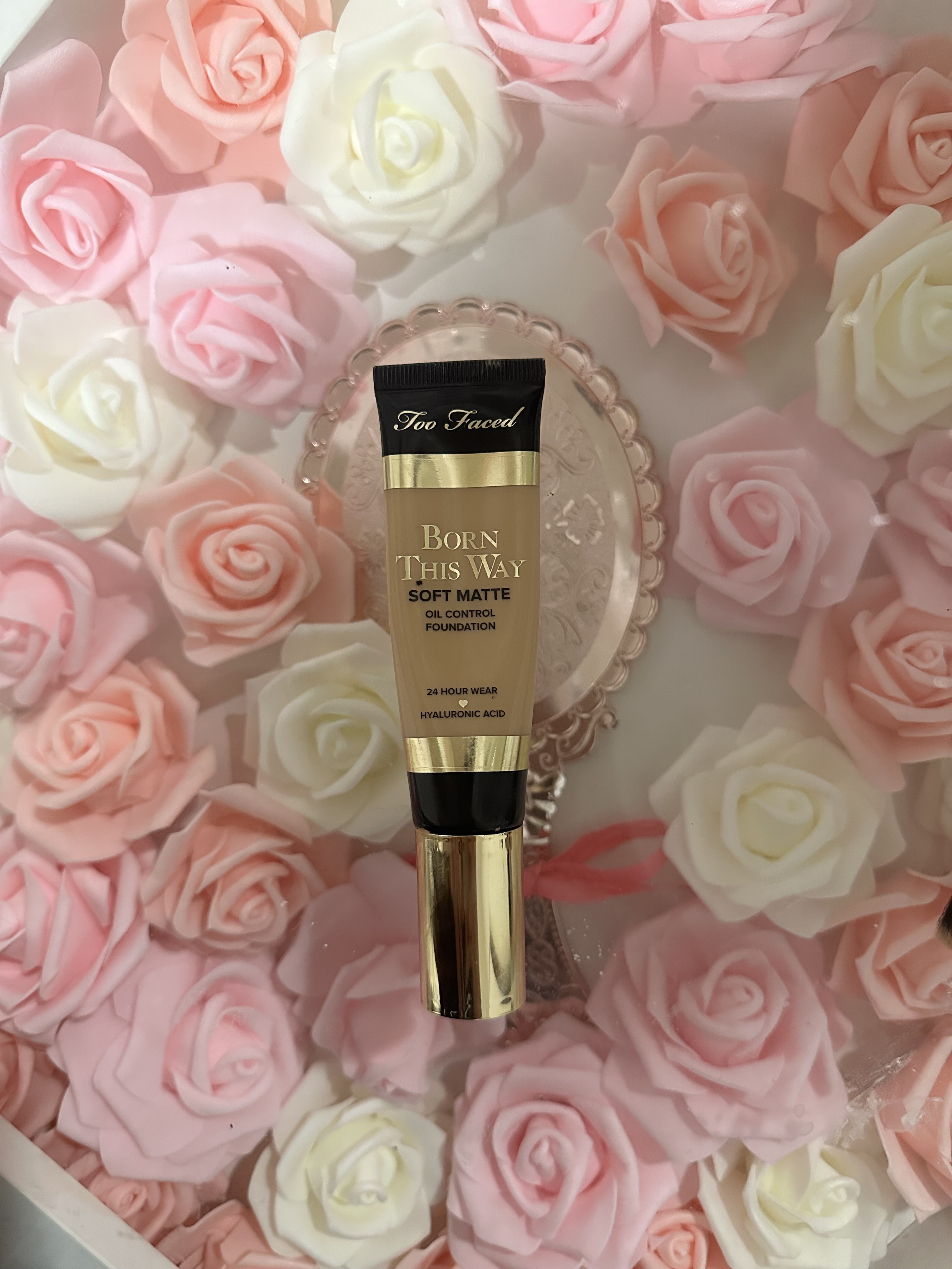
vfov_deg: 71.6
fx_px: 880
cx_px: 476
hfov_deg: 56.8
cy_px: 634
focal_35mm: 24
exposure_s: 1/60
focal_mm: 6.86
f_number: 1.78
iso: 640
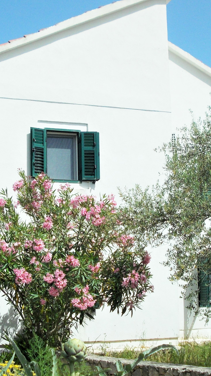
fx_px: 627
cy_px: 189
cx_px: 83
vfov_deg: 33.3
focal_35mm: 63
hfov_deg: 19.1
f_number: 6.5
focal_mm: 6.1
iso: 80
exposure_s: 1/500
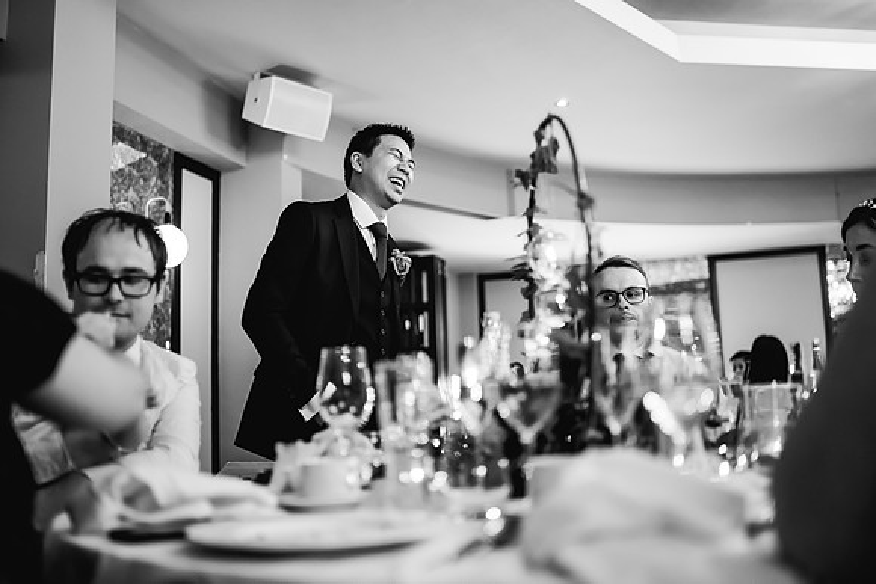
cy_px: 292
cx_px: 438
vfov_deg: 36.8
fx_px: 877
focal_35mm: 36
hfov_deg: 53.1
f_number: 1.4
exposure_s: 1/250
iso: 1600
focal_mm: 35
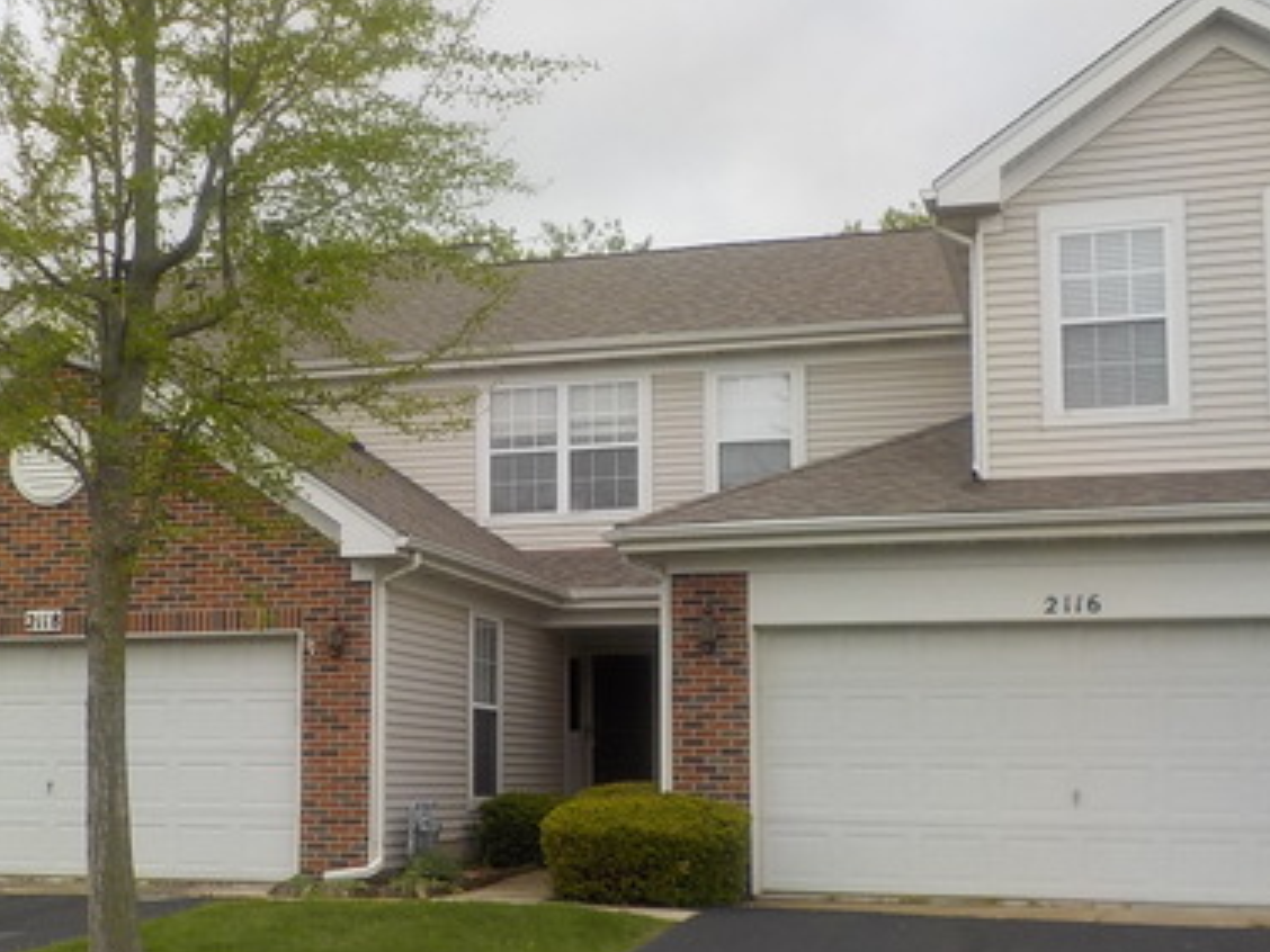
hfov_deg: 37.3
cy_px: 567
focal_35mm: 51
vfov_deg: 28.5
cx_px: 483
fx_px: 1871
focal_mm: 4.1
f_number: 3.3
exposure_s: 1/500
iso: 125
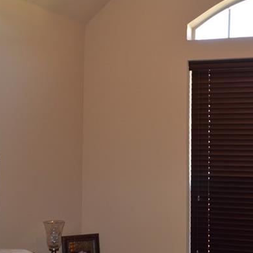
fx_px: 496
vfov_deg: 28.6
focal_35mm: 60
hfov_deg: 28.0
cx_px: 203
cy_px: 111
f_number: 3.5
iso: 400
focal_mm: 18
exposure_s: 1/60
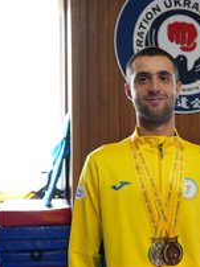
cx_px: 188
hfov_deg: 22.5
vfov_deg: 30.6
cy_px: 166
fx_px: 486
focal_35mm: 63
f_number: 2.8
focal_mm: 33
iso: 640
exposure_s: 1/160
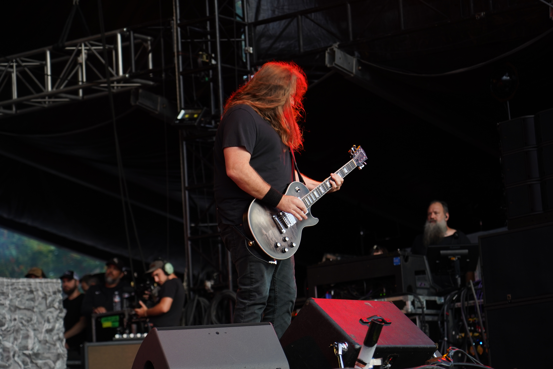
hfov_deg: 19.5
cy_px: 184
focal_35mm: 105
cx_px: 276
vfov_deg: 13.0
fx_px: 1613
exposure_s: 1/125
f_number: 4
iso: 320
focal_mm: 105
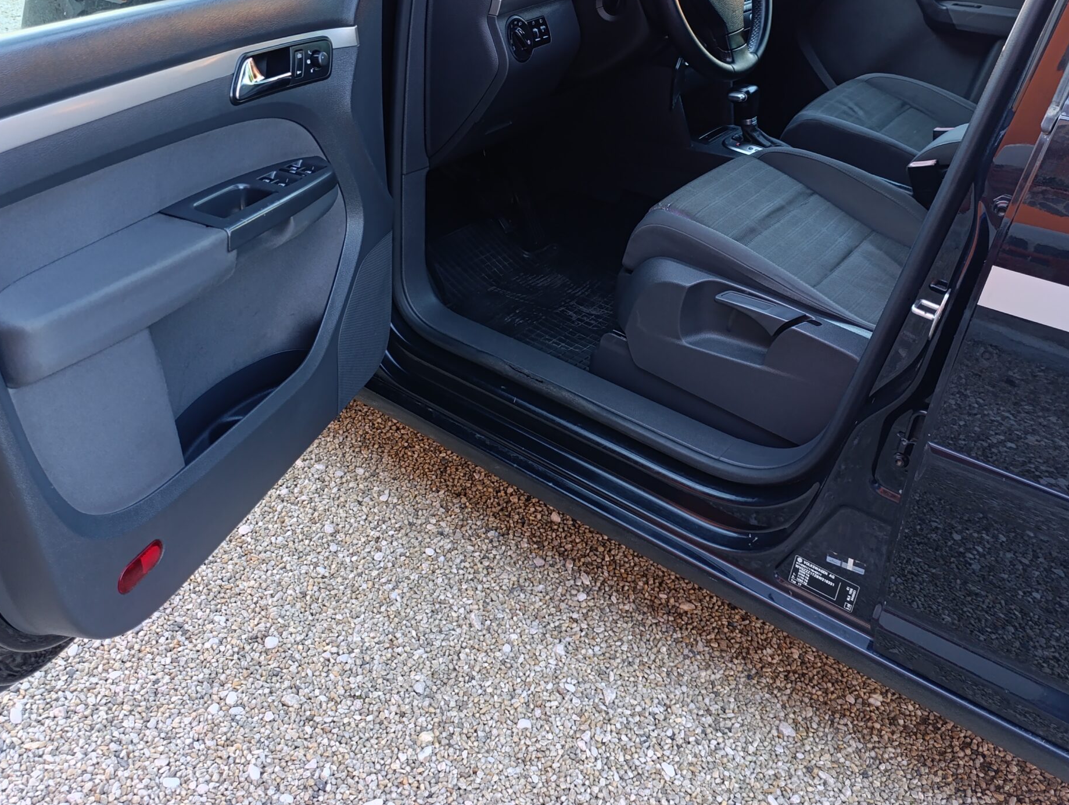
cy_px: 267
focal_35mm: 32
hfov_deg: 56.7
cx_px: 504
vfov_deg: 43.6
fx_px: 990
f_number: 1.6
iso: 400
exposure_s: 1/100
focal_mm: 6.14
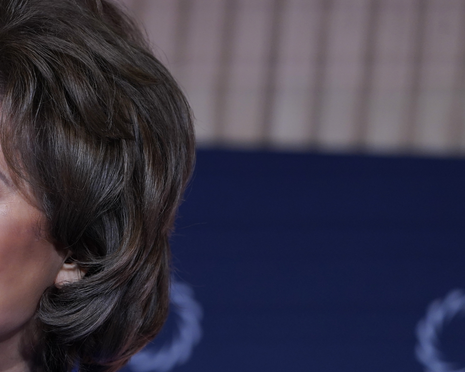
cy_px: 276
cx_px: -30
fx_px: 7046
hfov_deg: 3.8
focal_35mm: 512
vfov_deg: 3.0
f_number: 5.6
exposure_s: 1/200
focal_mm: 256
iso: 1250
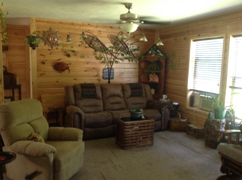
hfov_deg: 52.7
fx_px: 244
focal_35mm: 35
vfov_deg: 40.6
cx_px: 121
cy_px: 90
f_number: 2.4
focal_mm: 4.28
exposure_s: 1/15
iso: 250
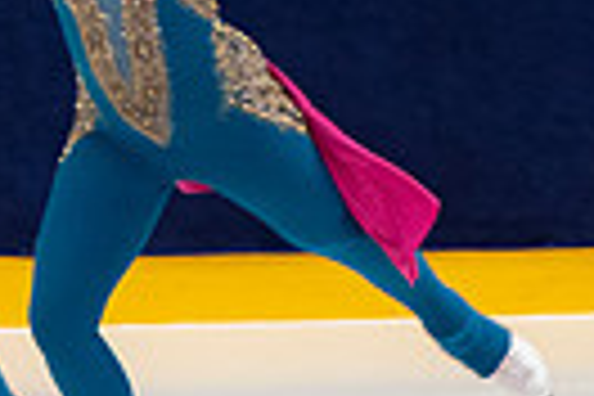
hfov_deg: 1.7
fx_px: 19617
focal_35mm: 1189
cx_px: 22
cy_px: 97
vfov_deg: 1.2
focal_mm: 180
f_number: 5.6
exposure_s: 1/160
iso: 900
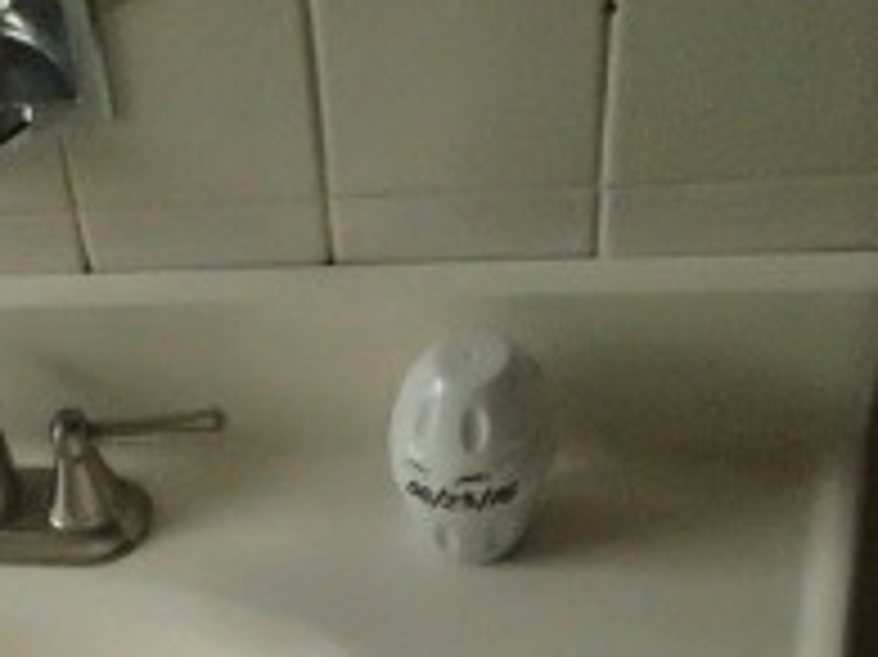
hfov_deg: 20.9
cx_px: -374
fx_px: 2079
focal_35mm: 82
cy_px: 968
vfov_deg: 16.5
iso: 1600
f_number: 2.8
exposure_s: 1/1000
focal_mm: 4.5
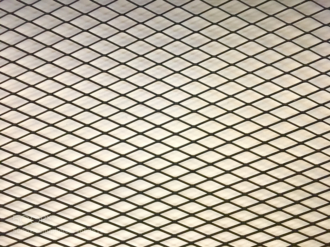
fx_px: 276
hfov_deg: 61.7
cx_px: 165
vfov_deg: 48.2
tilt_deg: -5.1
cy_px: 124
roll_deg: -1.3
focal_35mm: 29
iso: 250
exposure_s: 1/33
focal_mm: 4.15
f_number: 2.2
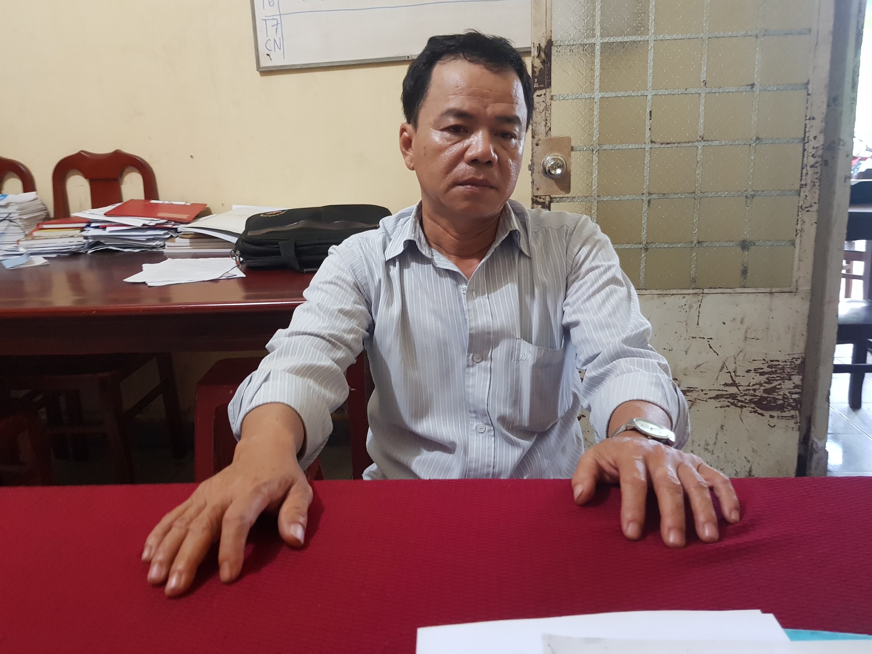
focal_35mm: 26
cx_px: 436
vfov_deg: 53.1
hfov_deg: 67.3
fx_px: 655
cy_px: 327
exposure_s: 1/11
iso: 200
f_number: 1.7
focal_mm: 4.2
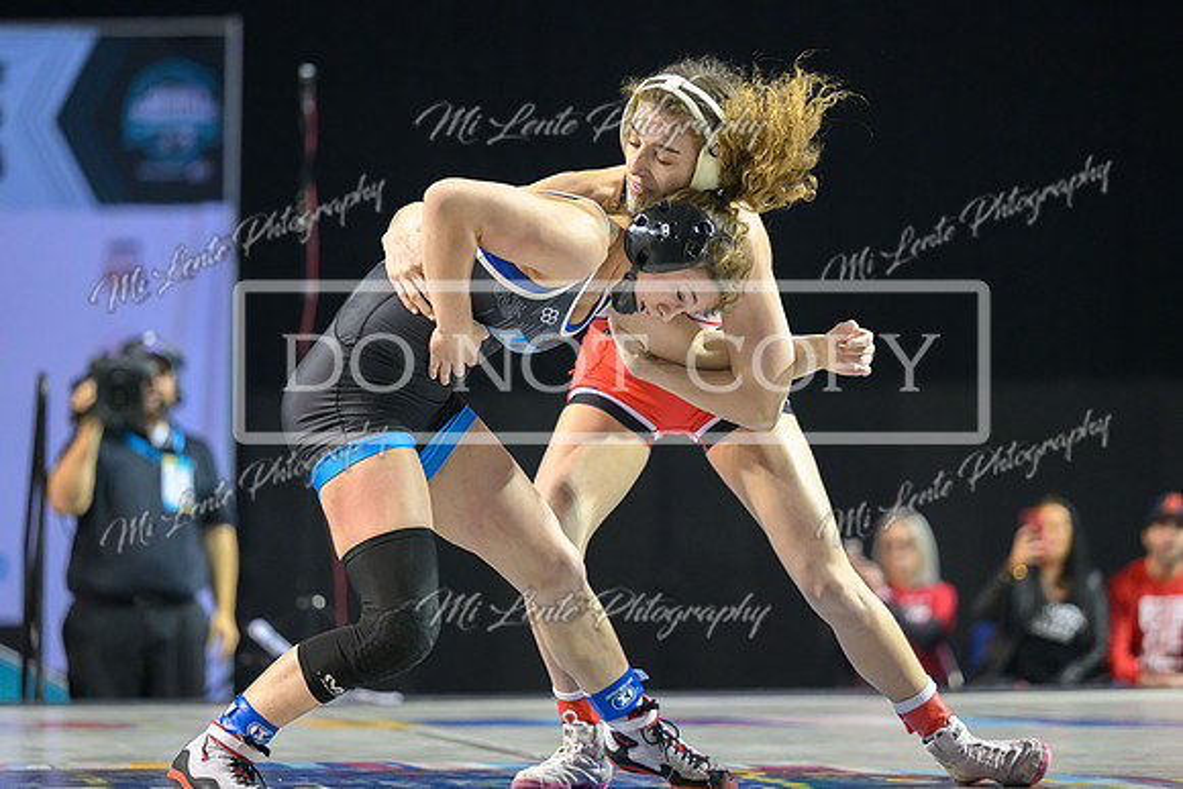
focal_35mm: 159
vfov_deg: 8.7
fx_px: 5217
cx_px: 626
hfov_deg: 12.9
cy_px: 330
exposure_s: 1/800
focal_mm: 135
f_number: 2.8
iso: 5000
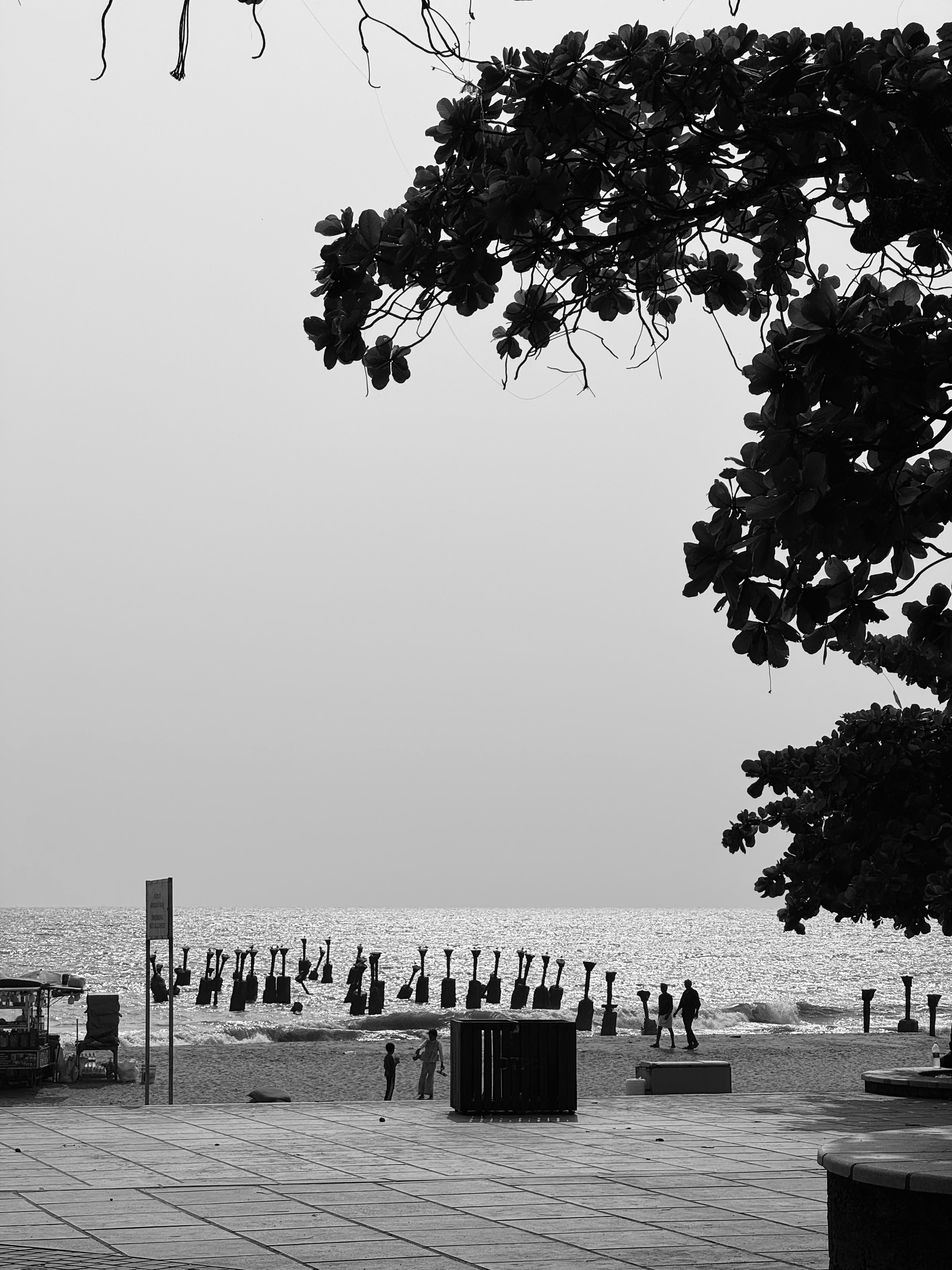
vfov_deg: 25.3
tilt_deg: +6.6
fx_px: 2824
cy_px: 635
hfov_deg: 19.1
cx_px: 476
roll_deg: -0.6
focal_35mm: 77
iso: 25
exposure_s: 1/5236
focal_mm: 9
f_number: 2.8
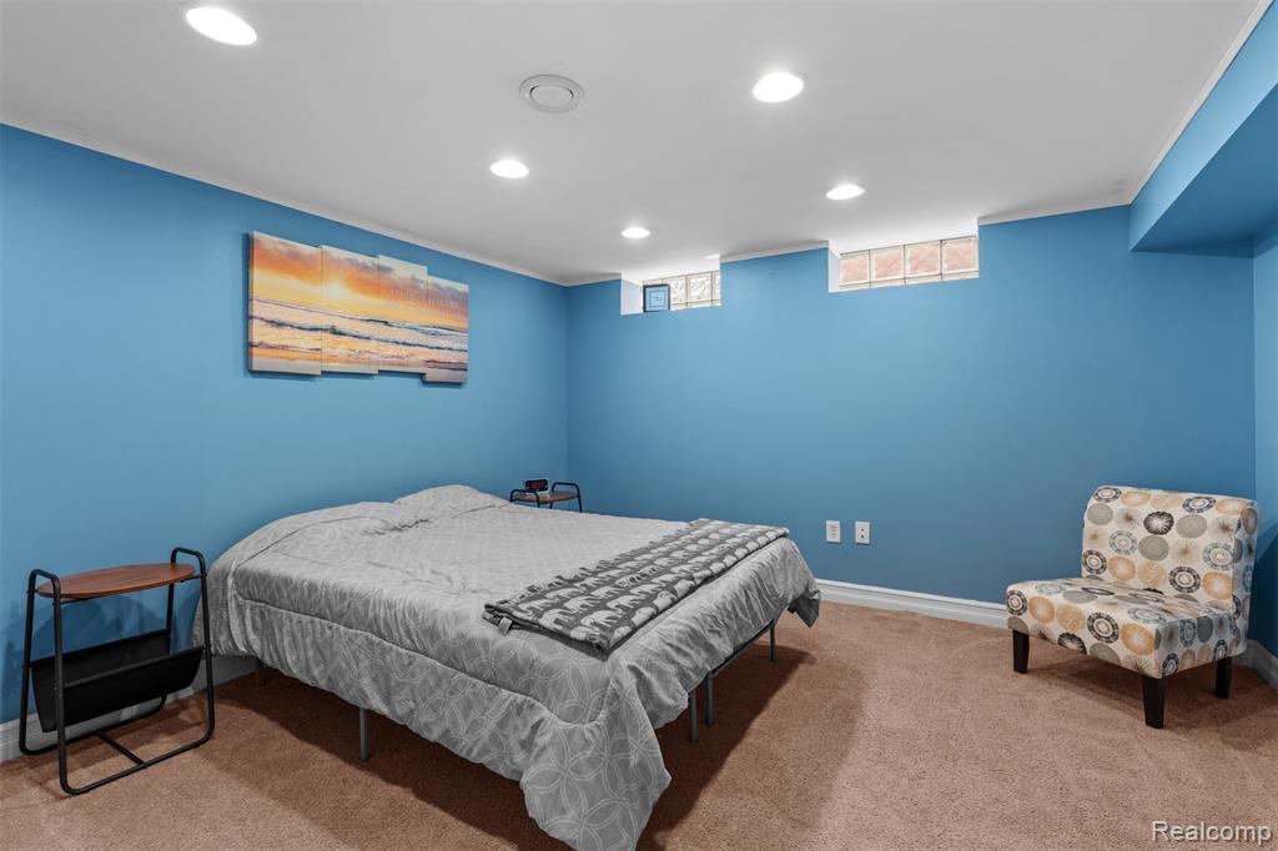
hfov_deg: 96.8
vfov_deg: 73.7
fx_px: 568
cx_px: 639
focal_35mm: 16
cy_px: 426
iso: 400
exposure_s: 1/3
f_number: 8
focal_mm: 16
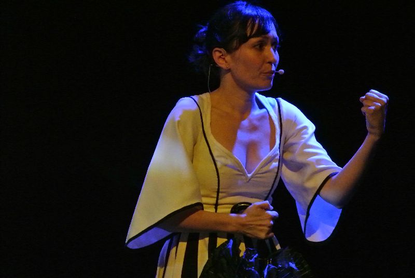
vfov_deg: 4.6
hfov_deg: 6.9
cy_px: 139
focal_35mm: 297
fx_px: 3427
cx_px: 208
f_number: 5.6
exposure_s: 1/80
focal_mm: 110
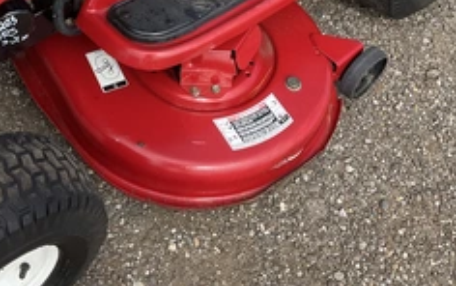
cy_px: 15
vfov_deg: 24.1
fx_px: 647
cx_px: 216
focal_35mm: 52
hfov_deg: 38.8
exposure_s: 1/691
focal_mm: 3
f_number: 1.8
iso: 25
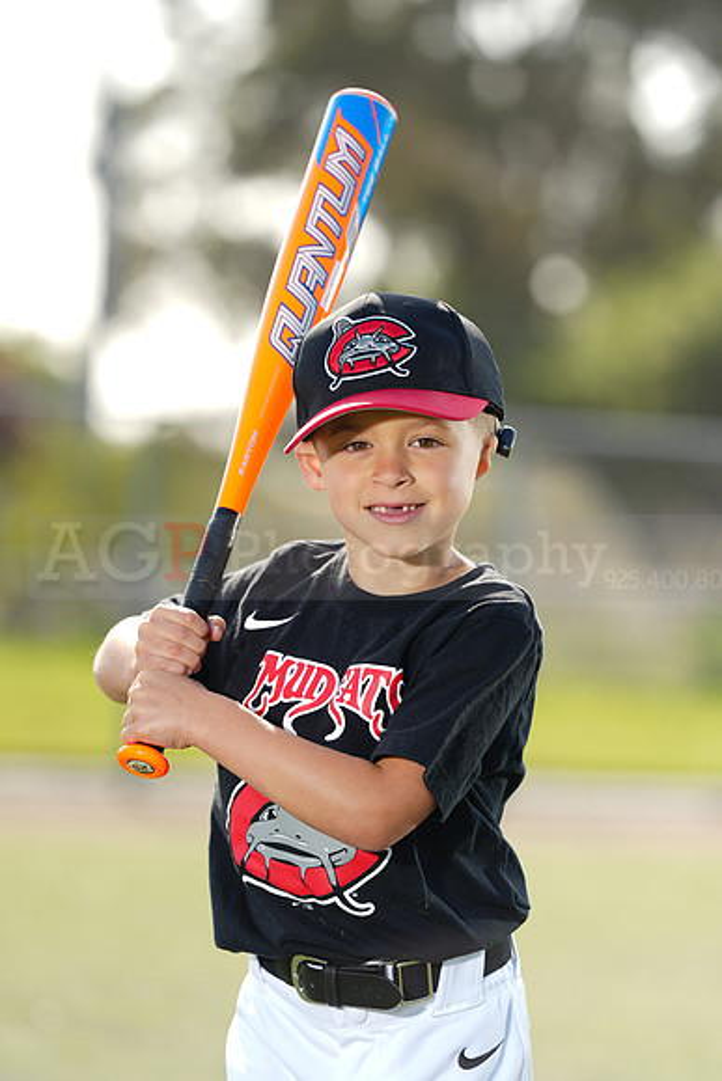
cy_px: 540
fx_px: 6013
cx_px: 361
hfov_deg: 6.9
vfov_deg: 10.3
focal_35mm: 200
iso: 64
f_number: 4.5
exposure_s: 1/250
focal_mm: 200
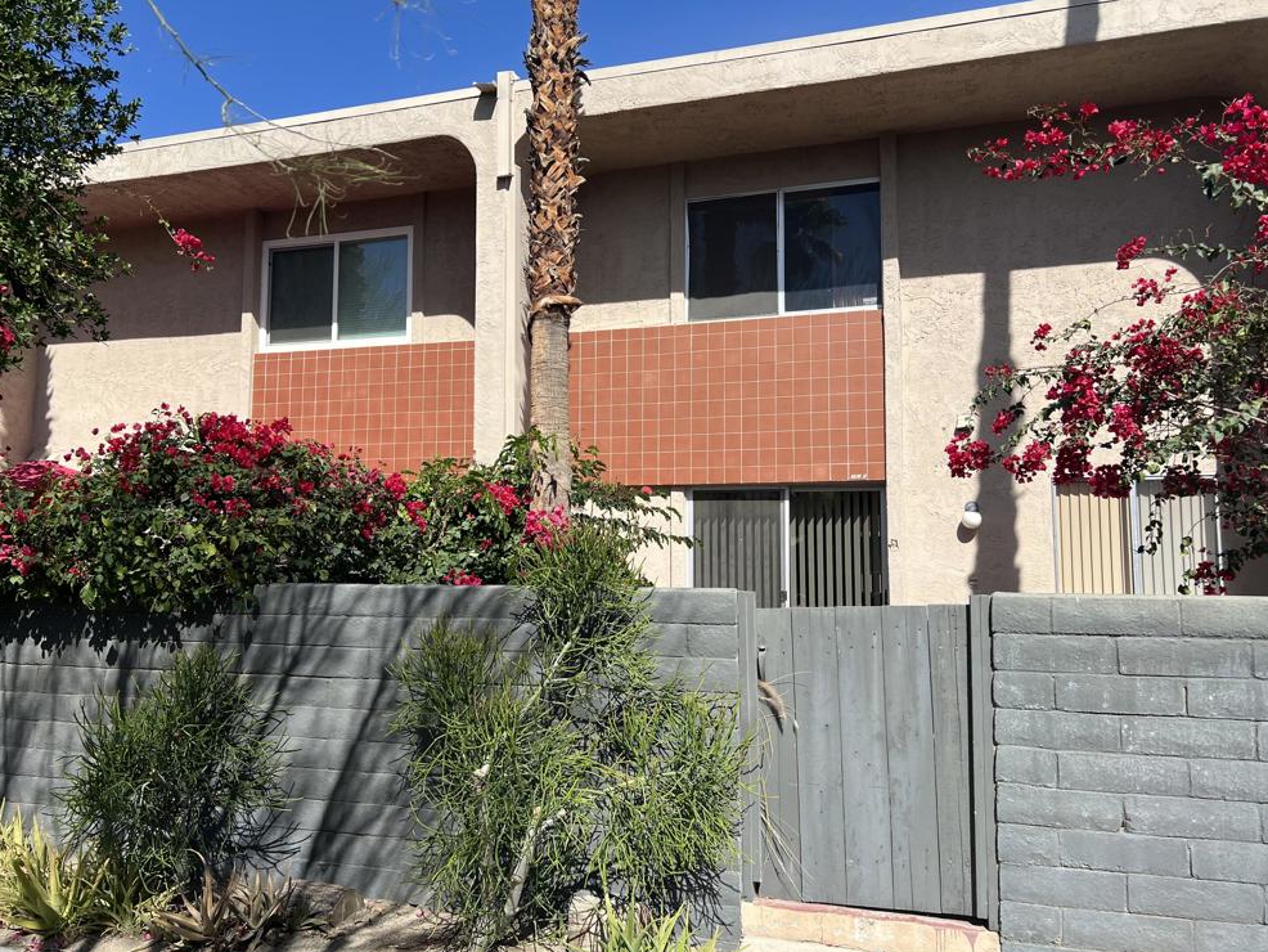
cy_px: 473
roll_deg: -0.7
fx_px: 989
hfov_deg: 65.3
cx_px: 622
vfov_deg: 51.4
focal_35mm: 27
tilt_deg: +5.3
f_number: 1.5
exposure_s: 1/3831
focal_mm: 5.7
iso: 50
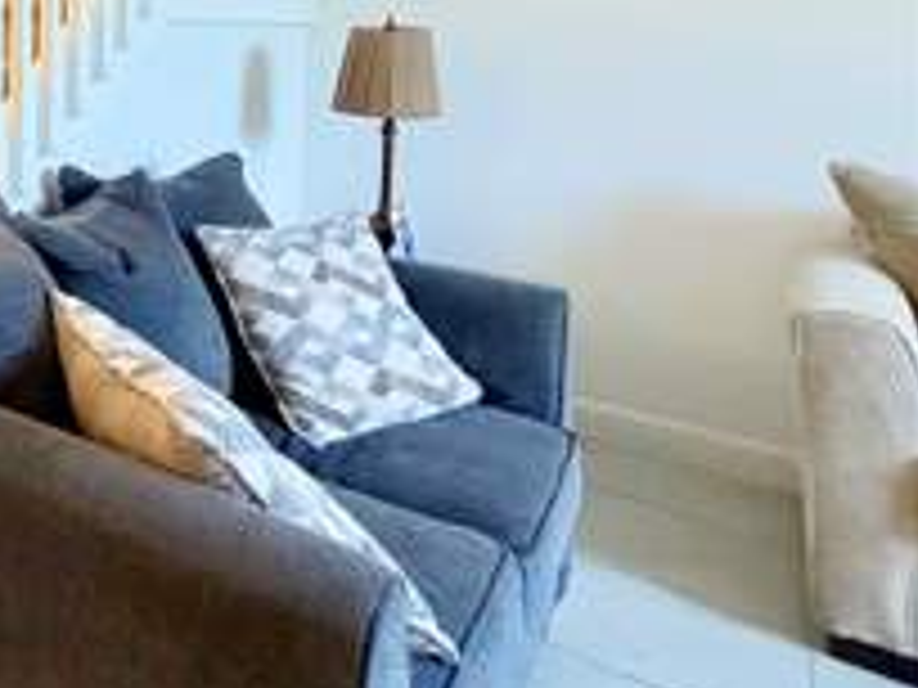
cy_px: 85
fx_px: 875
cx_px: -158
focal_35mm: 33
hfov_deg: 40.7
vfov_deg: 40.1
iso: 320
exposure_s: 1/60
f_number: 2.2
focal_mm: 2.22
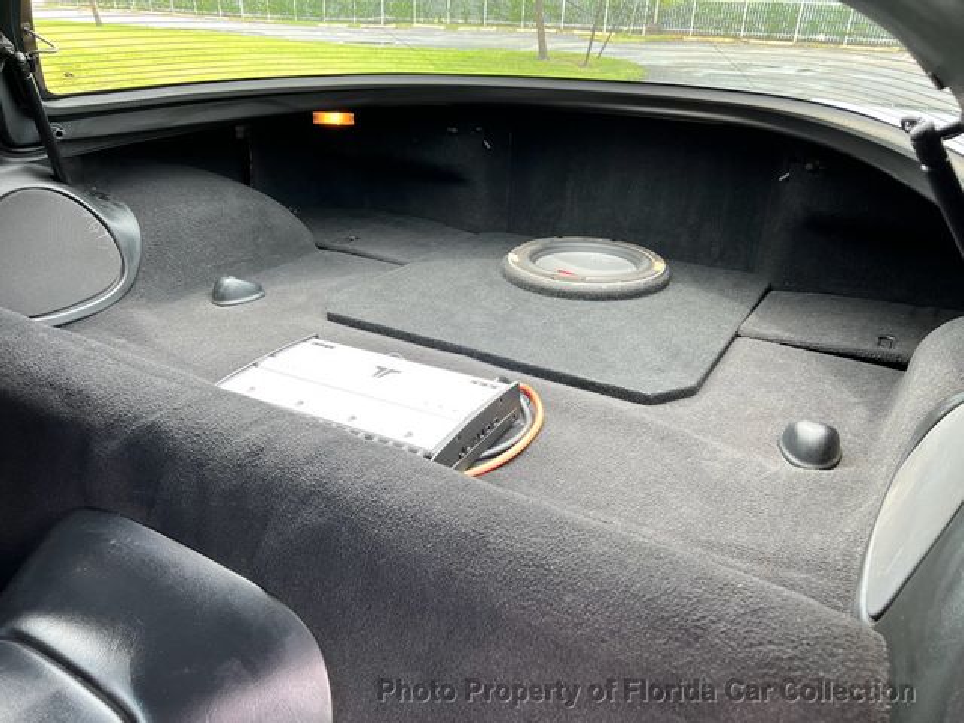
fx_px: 724
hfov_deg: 67.3
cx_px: 482
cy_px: 362
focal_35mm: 26
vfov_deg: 53.1
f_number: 1.5
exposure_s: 1/121
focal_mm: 5.7
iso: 50
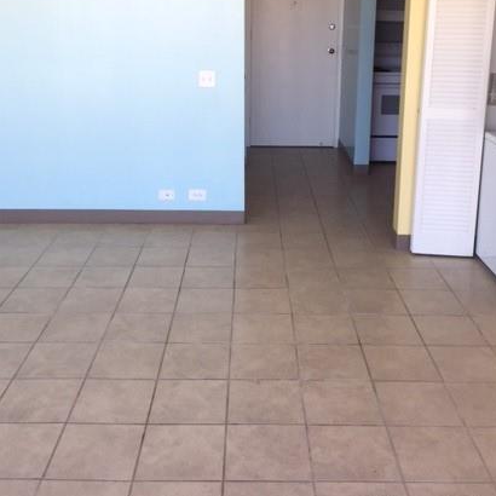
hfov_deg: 41.9
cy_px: 137
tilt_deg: -11.7
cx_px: 250
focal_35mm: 40
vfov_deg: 40.9
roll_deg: -1.7
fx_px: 648
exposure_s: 1/120
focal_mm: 4.15
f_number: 2.2
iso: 32
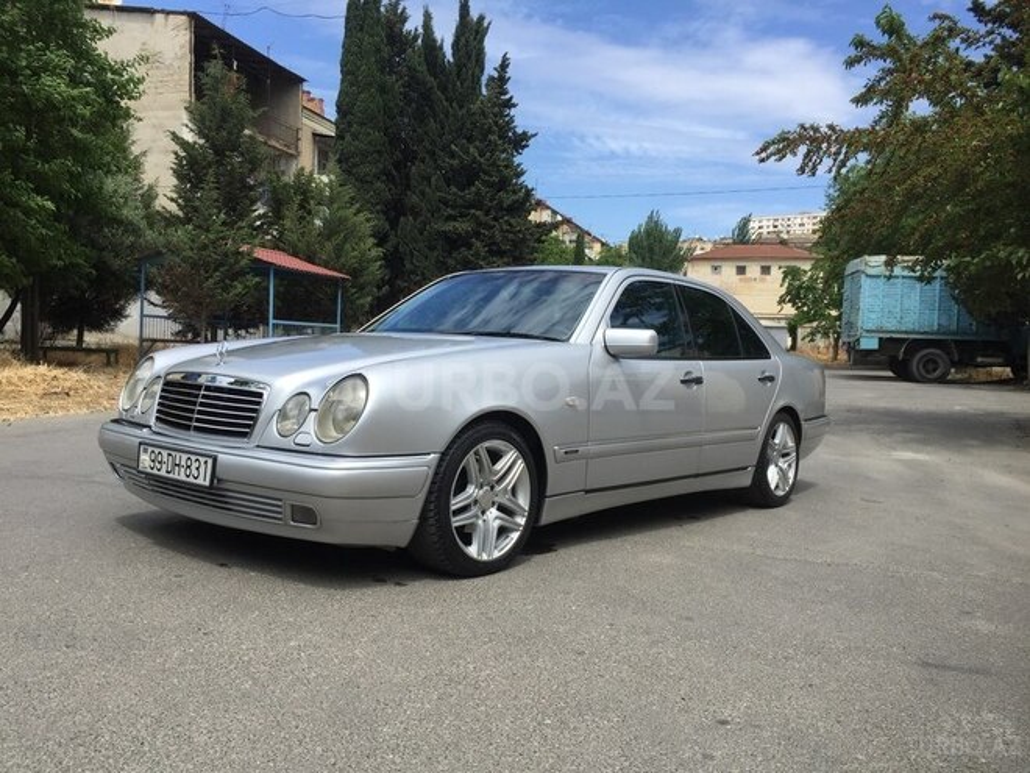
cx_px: 515
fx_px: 863
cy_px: 386
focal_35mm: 29
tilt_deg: -1.9
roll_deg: -2.3
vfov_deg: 48.2
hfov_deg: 61.7
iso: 32
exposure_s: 1/1883
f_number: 2.2
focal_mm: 4.15
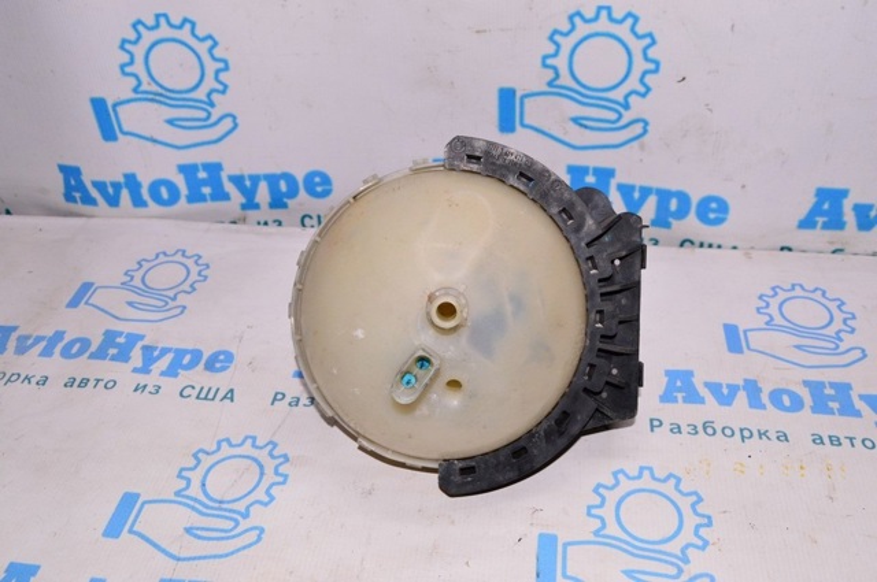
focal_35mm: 34
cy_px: 291
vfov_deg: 38.3
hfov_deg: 55.2
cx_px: 438
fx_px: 839
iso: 1600
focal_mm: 23
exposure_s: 1/200
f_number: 8
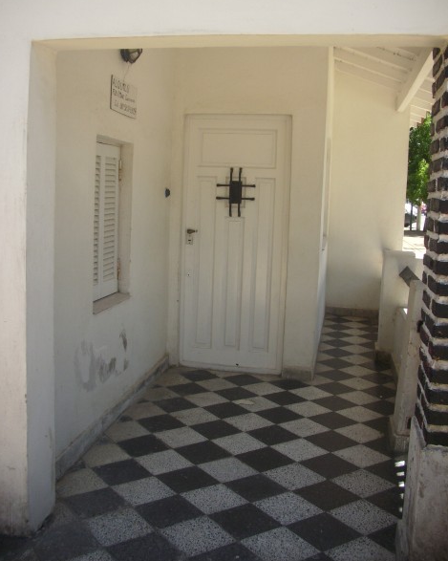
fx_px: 547
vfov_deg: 54.2
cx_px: 225
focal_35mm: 33
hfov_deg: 44.5
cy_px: 262
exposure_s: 1/419
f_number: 2.8
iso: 50
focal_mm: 6.2
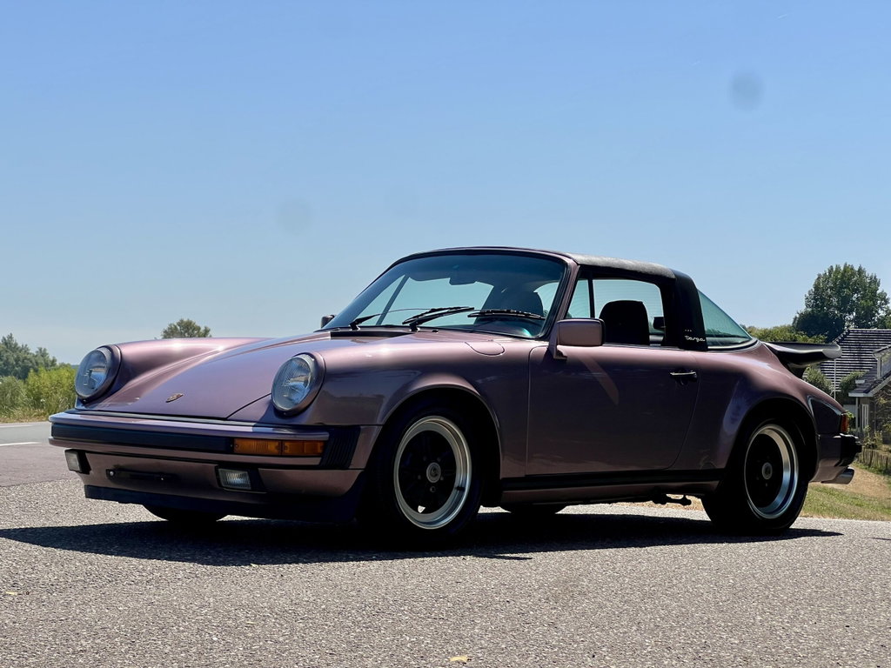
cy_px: 334
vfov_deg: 19.1
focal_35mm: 77
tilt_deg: +2.0
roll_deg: +0.6
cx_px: 446
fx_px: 1982
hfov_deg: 25.3
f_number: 2.8
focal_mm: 9
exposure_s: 1/1488
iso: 32
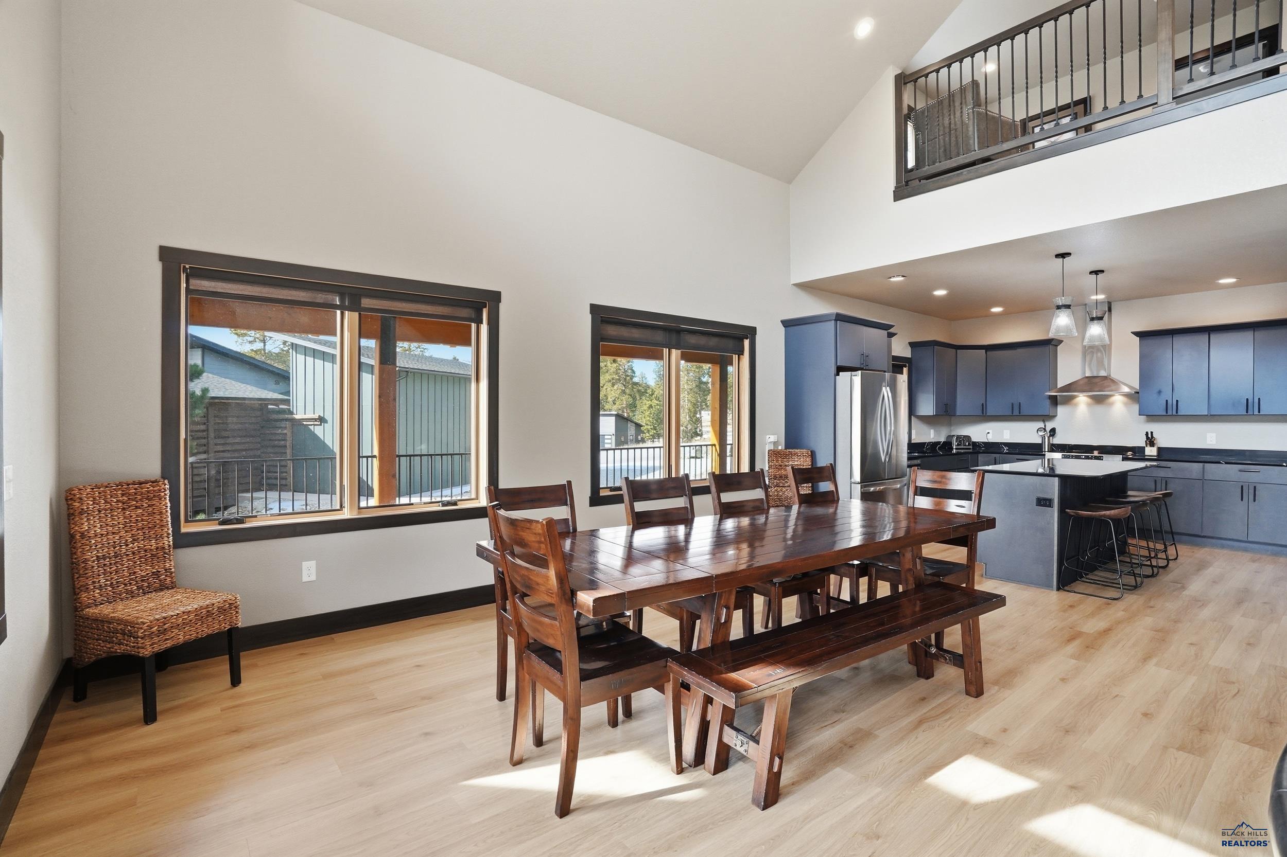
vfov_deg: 73.7
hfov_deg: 96.7
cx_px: 644
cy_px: 428
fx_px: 572
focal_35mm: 16
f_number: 8
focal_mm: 16
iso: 800
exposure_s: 1/640
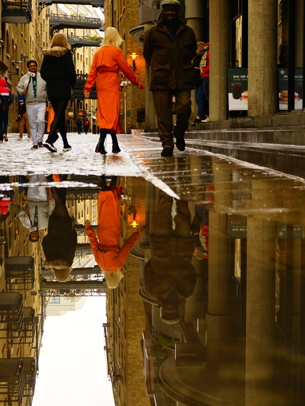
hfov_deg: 19.4
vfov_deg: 25.7
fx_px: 893
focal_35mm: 76
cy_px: 207
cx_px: 147
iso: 320
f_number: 5
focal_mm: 59
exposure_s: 1/125
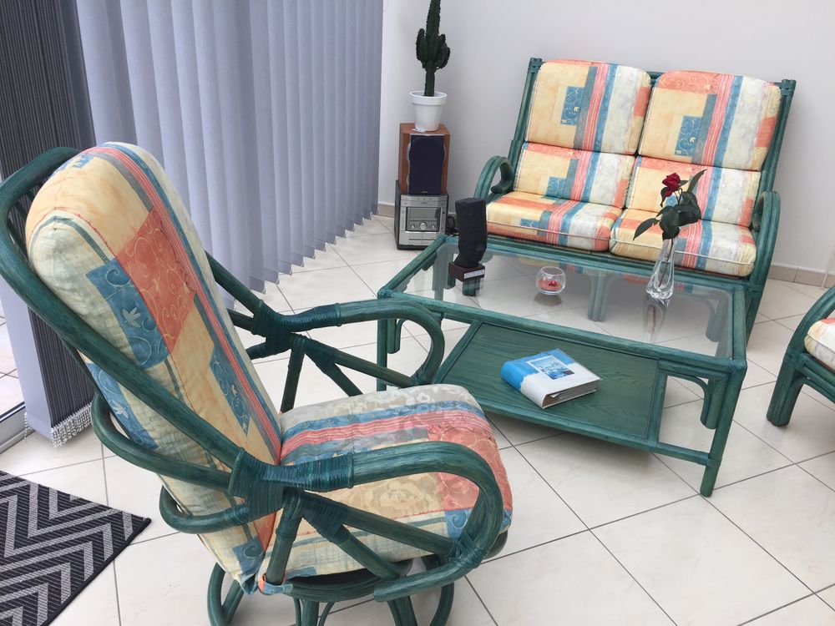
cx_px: 418
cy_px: 313
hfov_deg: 61.7
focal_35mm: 29
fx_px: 700
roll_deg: -2.8
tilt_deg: -27.8
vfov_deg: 48.2
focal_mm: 4.15
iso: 32
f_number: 2.2
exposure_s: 1/100
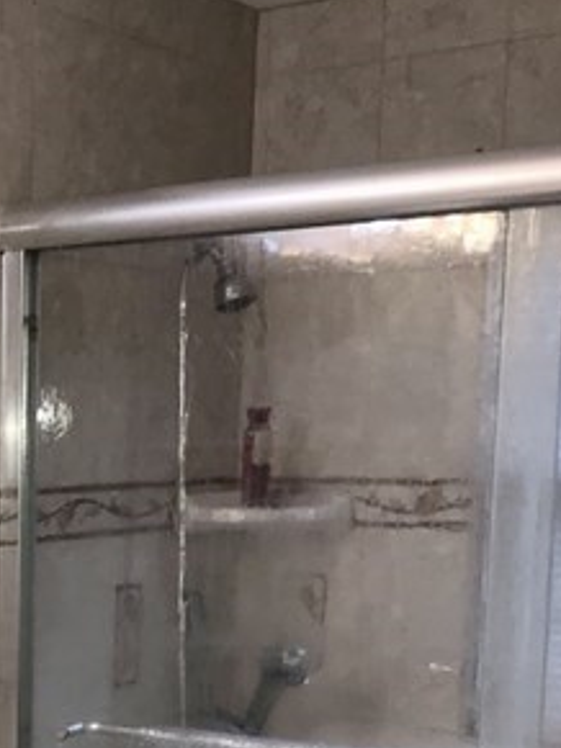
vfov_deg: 25.2
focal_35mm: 74
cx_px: -82
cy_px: 725
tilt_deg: -9.1
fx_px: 1600
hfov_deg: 19.0
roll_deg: +0.4
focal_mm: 3.99
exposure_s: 1/120
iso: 80
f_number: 1.8
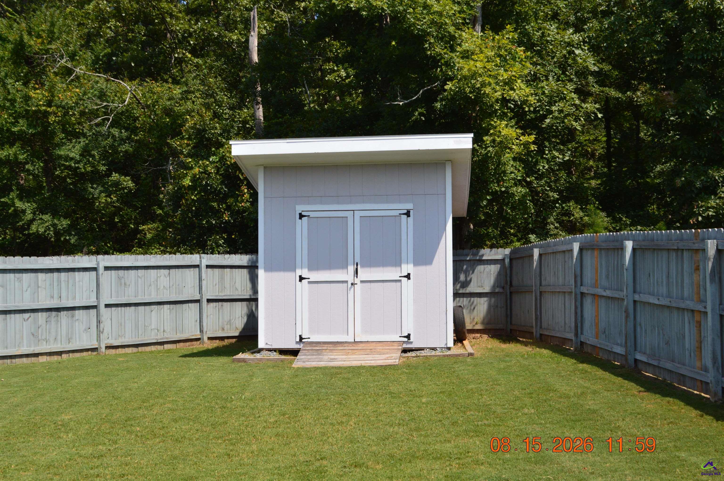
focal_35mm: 45
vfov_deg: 29.8
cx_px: 362
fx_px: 904
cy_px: 240
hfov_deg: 43.6
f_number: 11
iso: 400
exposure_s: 1/320
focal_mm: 30
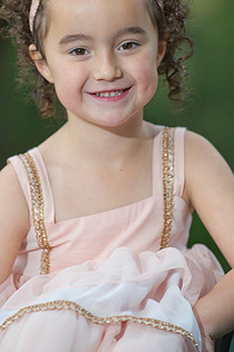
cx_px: 105
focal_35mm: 228
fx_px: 2228
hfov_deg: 6.0
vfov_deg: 9.0
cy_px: 131
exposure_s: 1/250
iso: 400
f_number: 3.2
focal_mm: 160
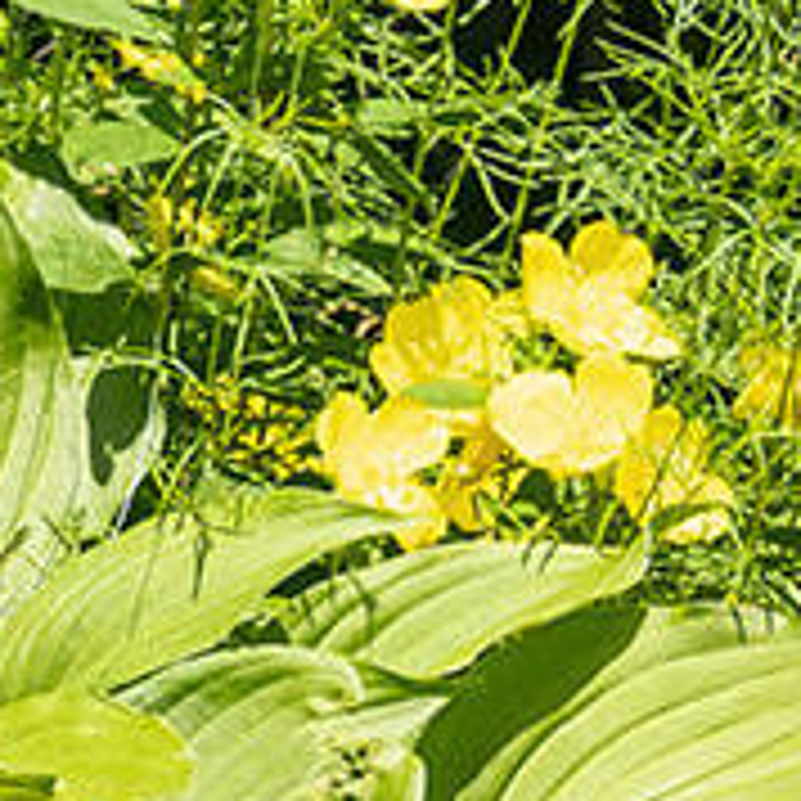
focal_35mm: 268
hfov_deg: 6.1
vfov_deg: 6.4
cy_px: -414
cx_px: -1361
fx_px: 7016
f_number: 8
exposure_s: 1/250
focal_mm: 35
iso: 100
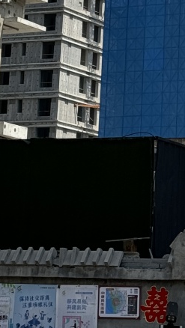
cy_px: -106
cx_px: 152
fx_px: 1454
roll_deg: -1.6
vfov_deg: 12.5
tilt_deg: +16.6
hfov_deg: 7.3
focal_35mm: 167
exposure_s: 1/4310
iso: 64
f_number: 1.78
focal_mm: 6.76
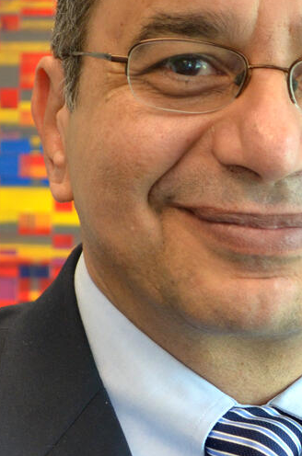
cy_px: 388
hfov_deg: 6.7
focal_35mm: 204
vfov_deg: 10.1
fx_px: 2581
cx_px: 226
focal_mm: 46
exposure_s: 1/40
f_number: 5.3
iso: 800
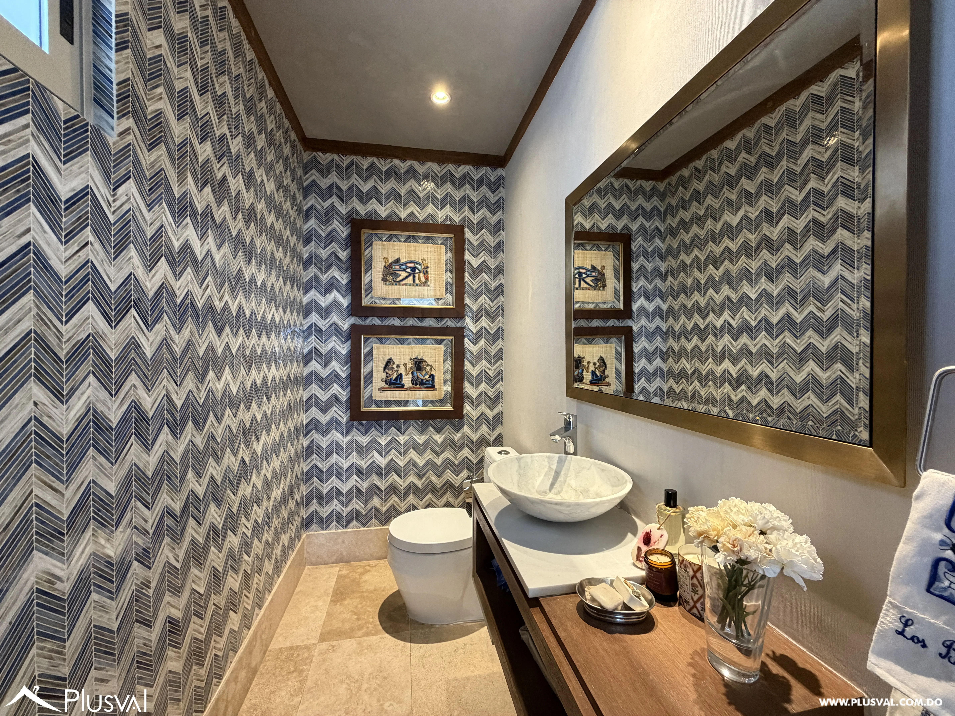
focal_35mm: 14
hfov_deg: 102.1
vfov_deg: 85.7
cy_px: 358
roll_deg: +0.7
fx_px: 386
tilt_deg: -1.1
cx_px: 478
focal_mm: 2.22
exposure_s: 1/60
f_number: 2.2
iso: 320
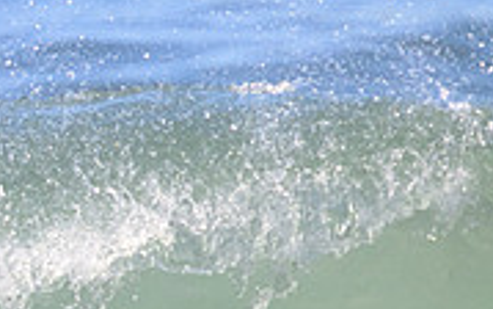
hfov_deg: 0.8
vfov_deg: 0.5
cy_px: 435
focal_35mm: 2640
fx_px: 35482
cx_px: -273
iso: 1800
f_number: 11
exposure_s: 1/2000
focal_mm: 800
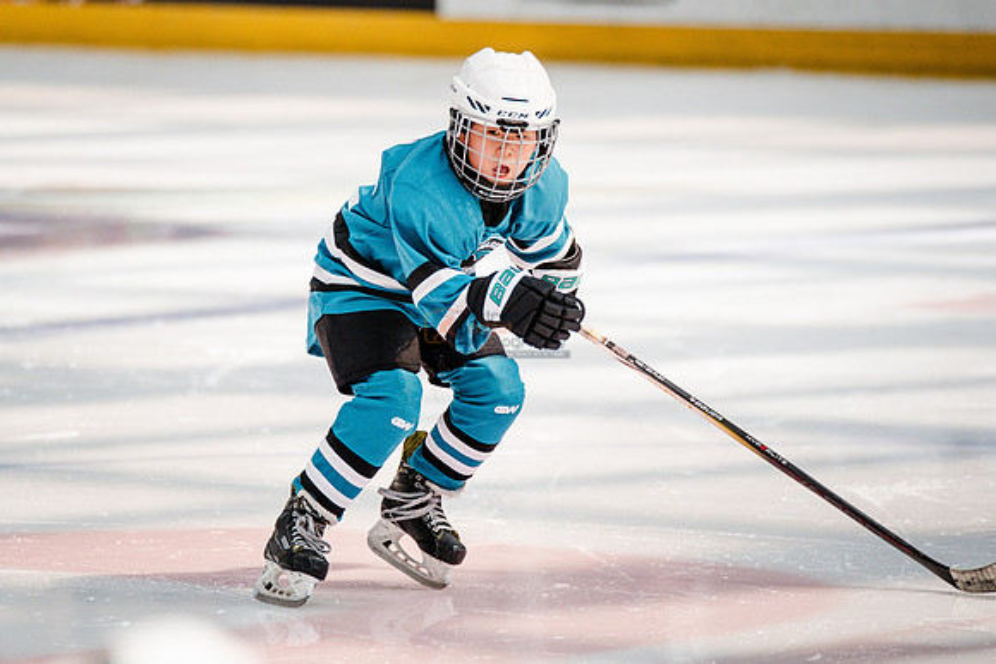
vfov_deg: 3.7
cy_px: 303
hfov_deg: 5.5
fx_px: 10363
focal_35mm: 374
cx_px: 374
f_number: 3.2
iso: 1250
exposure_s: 1/3200
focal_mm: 300
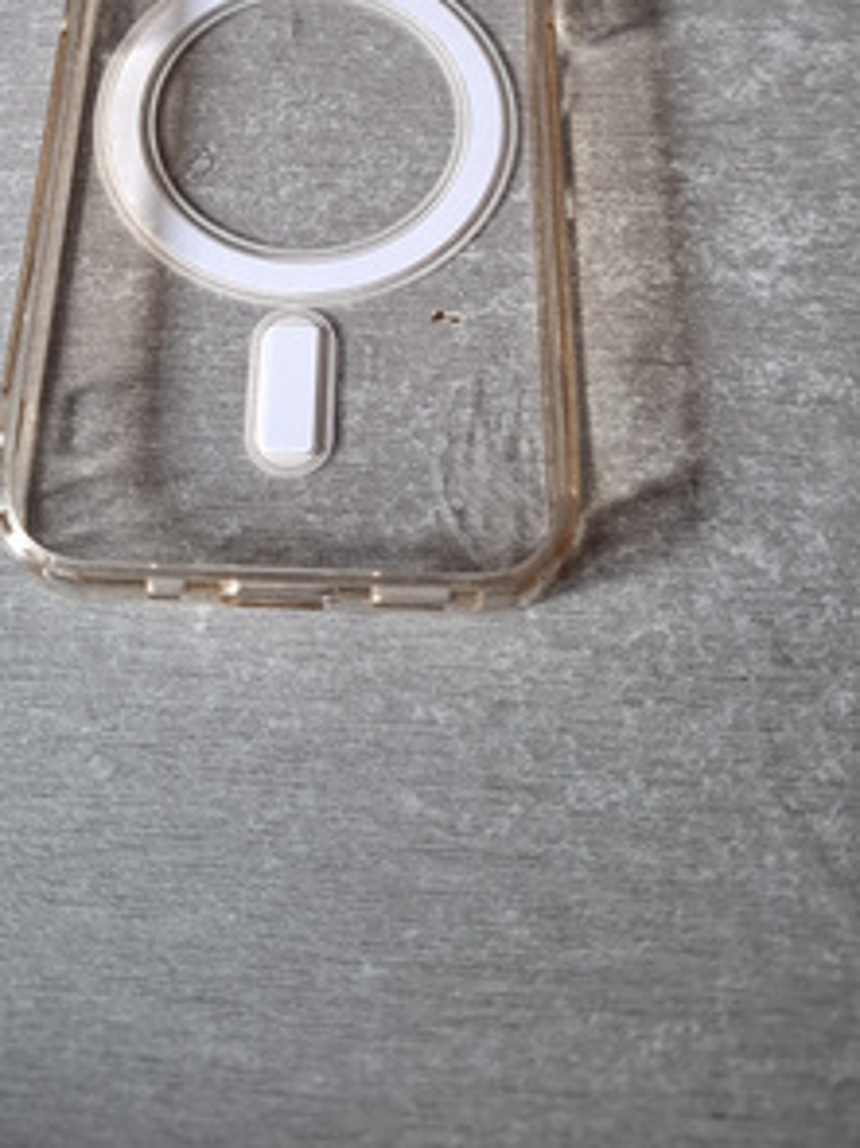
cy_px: 198
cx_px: 321
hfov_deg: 36.6
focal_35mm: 39
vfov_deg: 45.0
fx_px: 1293
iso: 320
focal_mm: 5.54
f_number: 1.8
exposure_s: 1/33
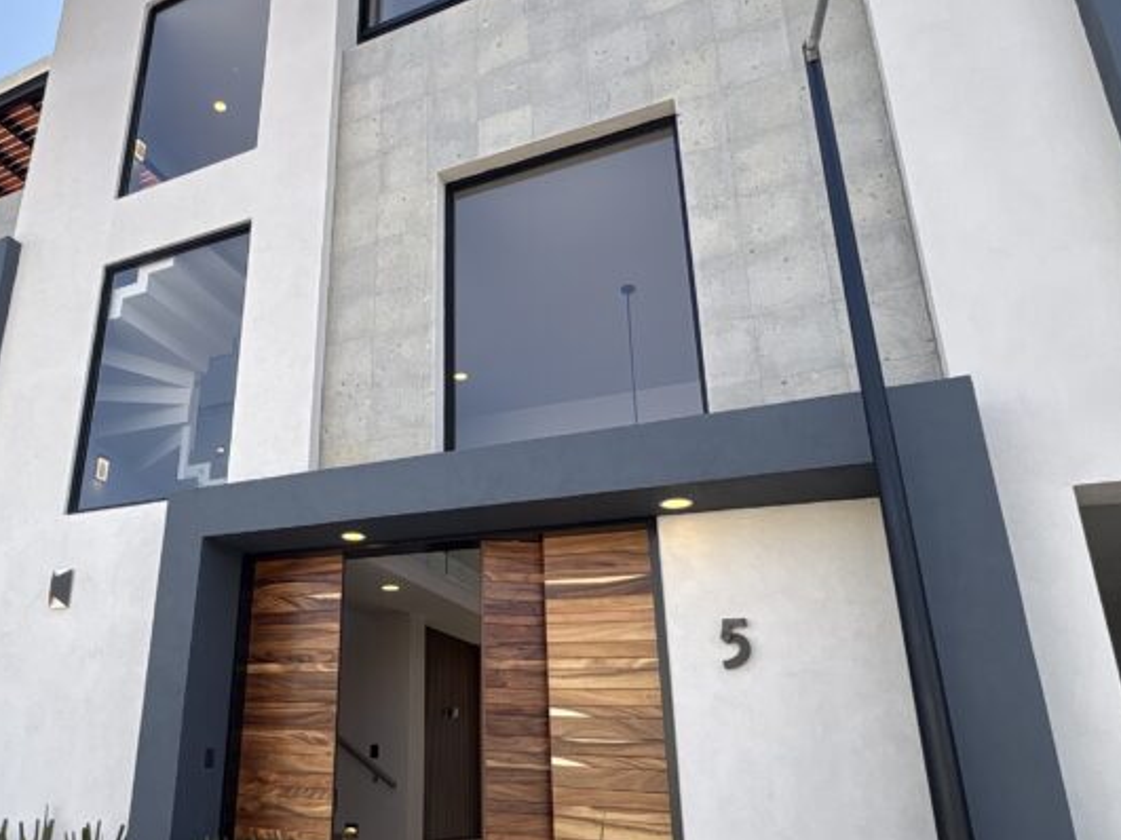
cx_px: 325
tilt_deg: +20.3
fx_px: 874
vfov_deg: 51.3
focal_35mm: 27
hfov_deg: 62.7
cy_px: 456
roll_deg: -3.0
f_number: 2.2
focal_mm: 2.22
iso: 40
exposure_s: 1/544
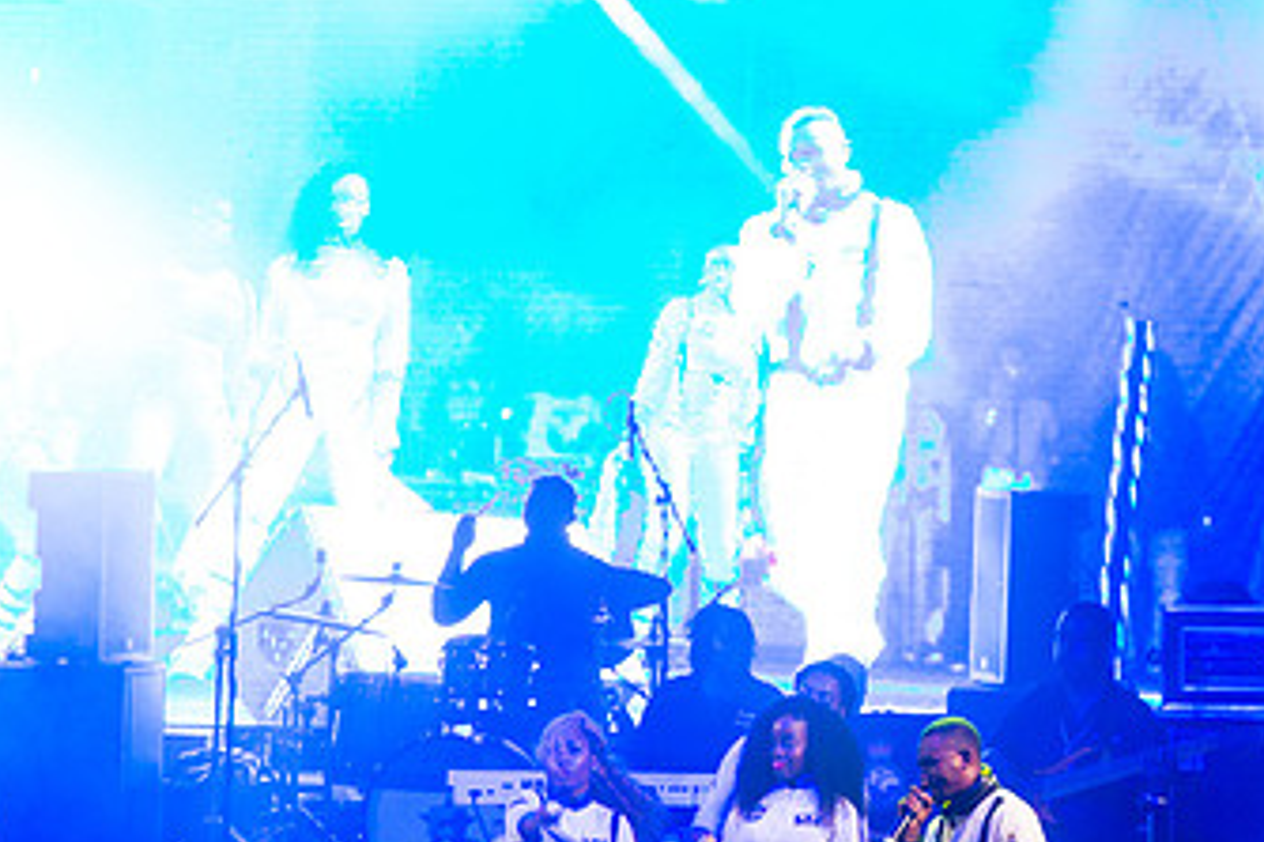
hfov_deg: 4.1
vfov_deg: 2.7
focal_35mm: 502
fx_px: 17616
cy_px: 706
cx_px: 1075
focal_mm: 290
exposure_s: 1/200
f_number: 5.6
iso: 2500
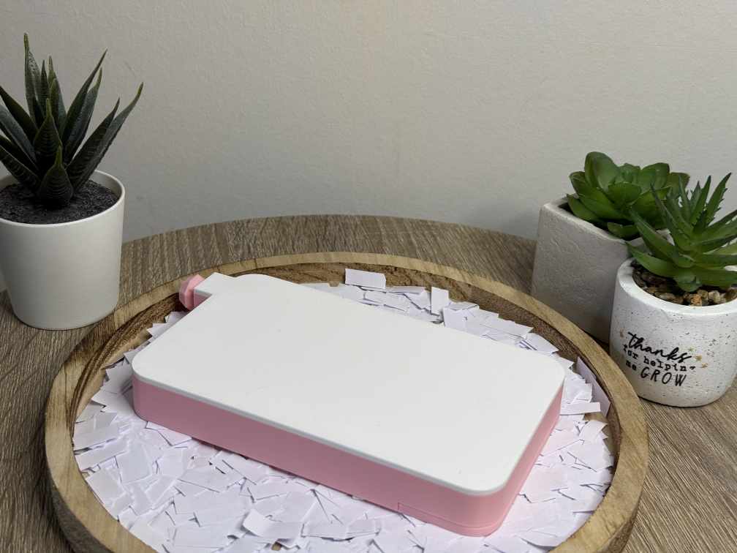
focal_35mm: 48
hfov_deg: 39.7
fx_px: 1022
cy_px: 276
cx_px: 368
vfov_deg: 30.3
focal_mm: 6.8
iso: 80
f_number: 1.8
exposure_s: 1/111
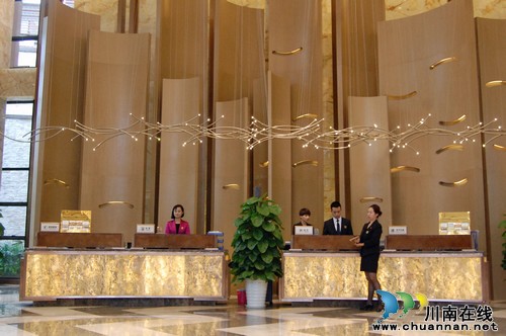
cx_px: 253
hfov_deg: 53.2
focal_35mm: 36
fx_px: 505
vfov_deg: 36.8
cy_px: 168
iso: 1600
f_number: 5
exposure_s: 1/100
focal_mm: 24
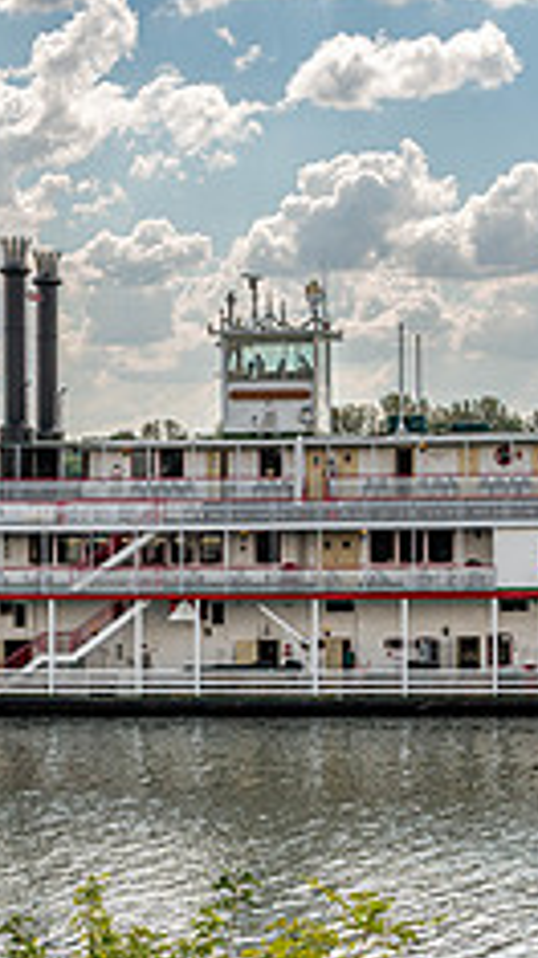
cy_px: 595
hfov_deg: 11.1
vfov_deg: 19.6
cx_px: 250
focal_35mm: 109
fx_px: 2767
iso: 64
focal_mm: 38
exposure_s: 1/200
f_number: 8
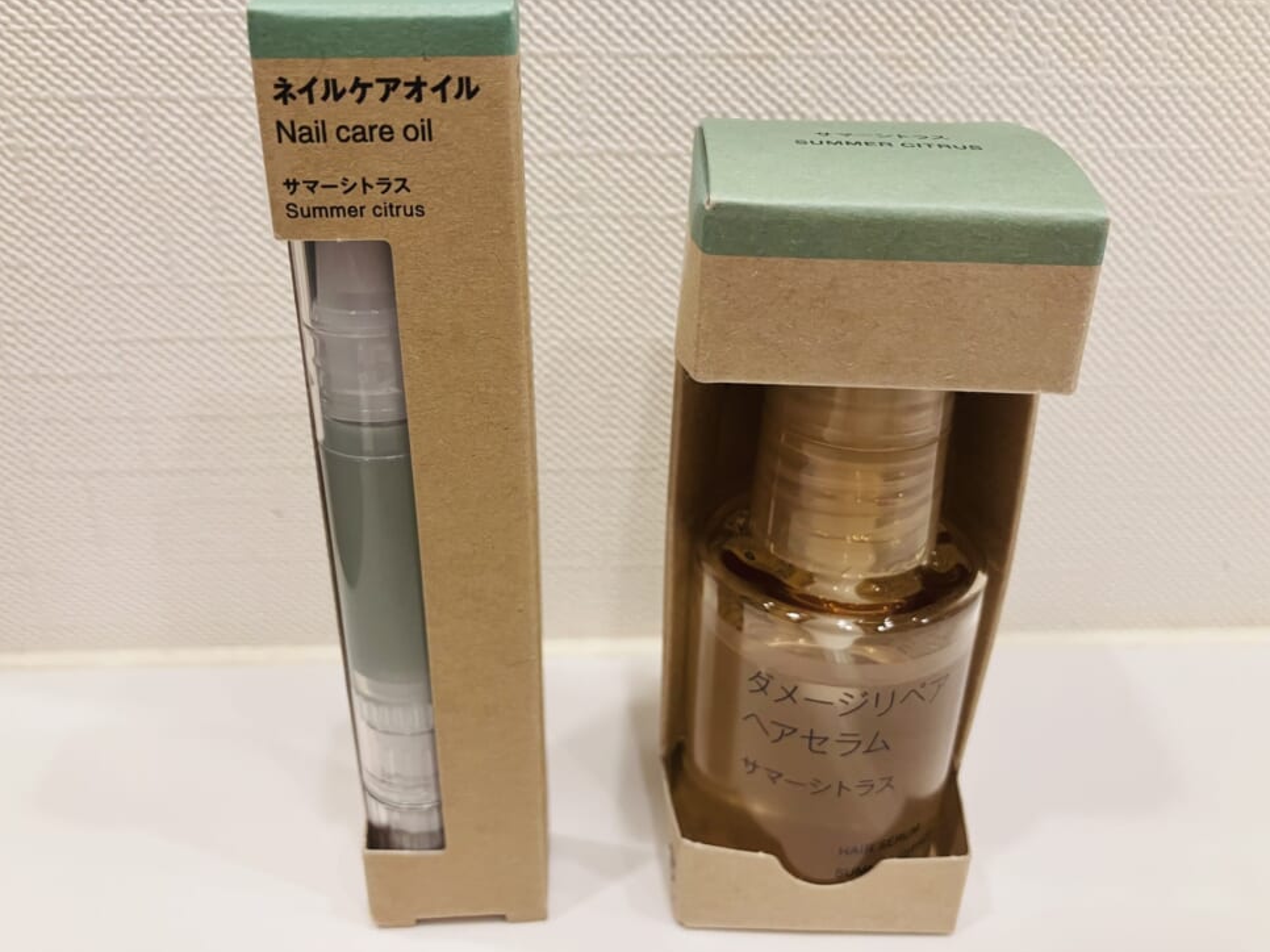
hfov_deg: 61.7
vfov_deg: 48.2
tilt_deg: -27.8
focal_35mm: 29
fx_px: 1064
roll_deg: -1.0
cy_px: 464
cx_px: 626
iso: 80
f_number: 1.8
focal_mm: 3.99
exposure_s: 1/50
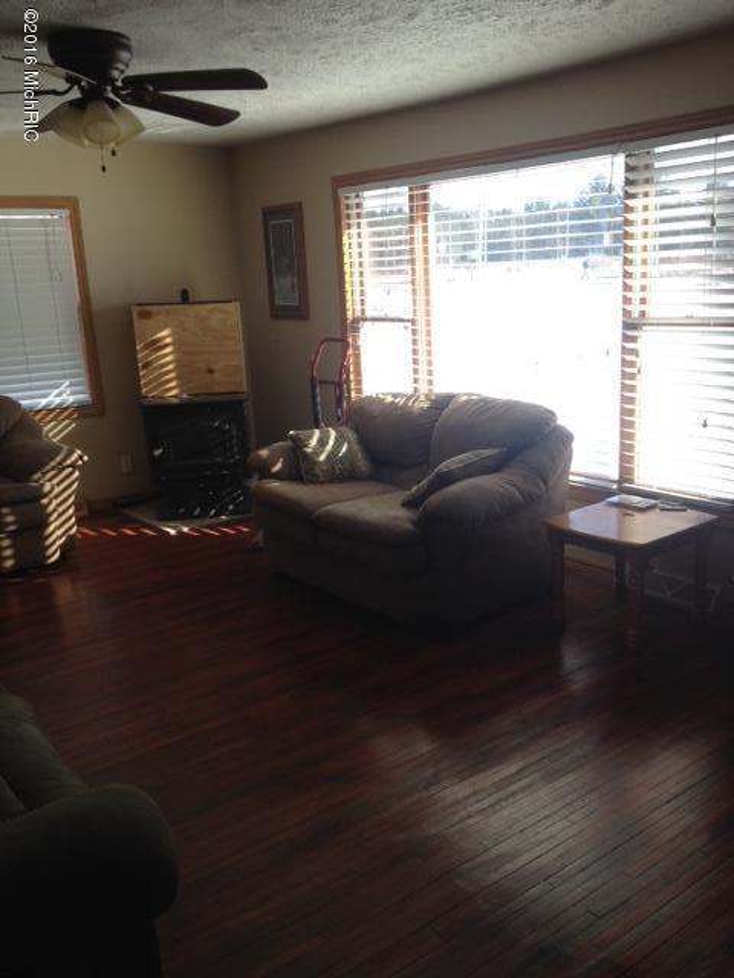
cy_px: 489
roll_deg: +1.9
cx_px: 367
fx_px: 990
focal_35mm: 35
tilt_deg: -14.6
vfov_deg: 52.6
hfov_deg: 40.7
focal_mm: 4.28
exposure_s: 1/183
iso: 50
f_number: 2.4
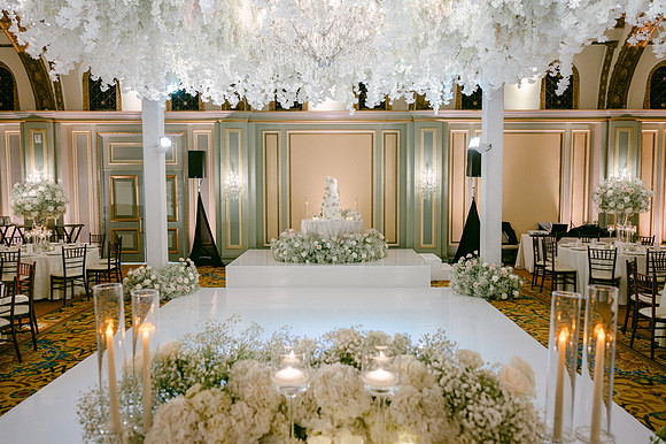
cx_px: 333
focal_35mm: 28
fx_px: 518
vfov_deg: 46.4
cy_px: 222
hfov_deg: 65.5
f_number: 4
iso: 800
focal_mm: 28
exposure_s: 1/50
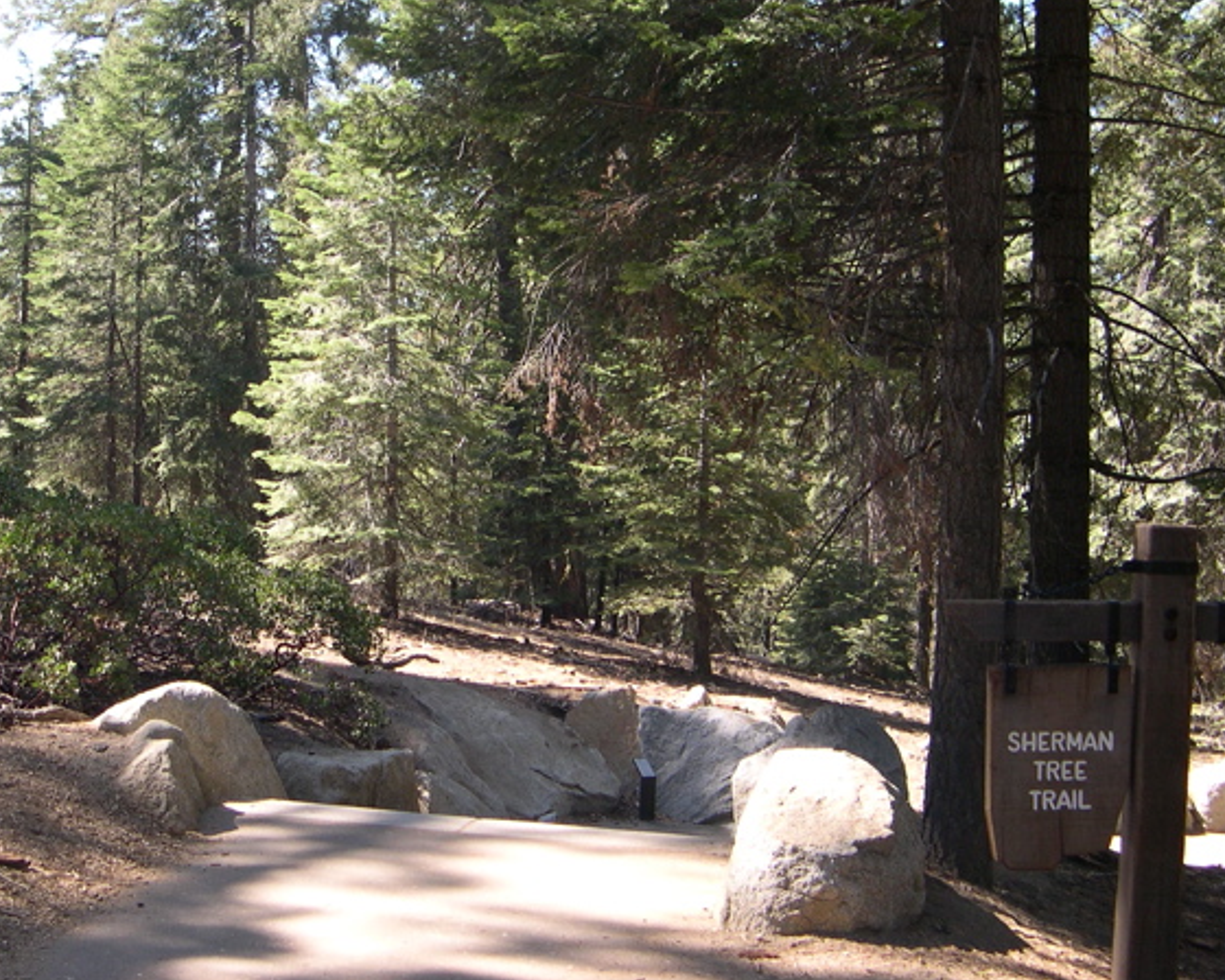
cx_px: 400
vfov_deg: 28.5
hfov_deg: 35.0
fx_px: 1922
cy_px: 385
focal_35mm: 53
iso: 100
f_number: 2.8
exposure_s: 1/231
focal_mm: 8
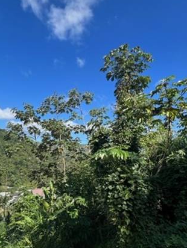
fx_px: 151
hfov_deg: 62.8
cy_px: 146
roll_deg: -3.3
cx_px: 72
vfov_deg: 78.2
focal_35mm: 21
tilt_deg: +3.6
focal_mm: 1.57
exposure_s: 1/874
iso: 32
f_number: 1.8
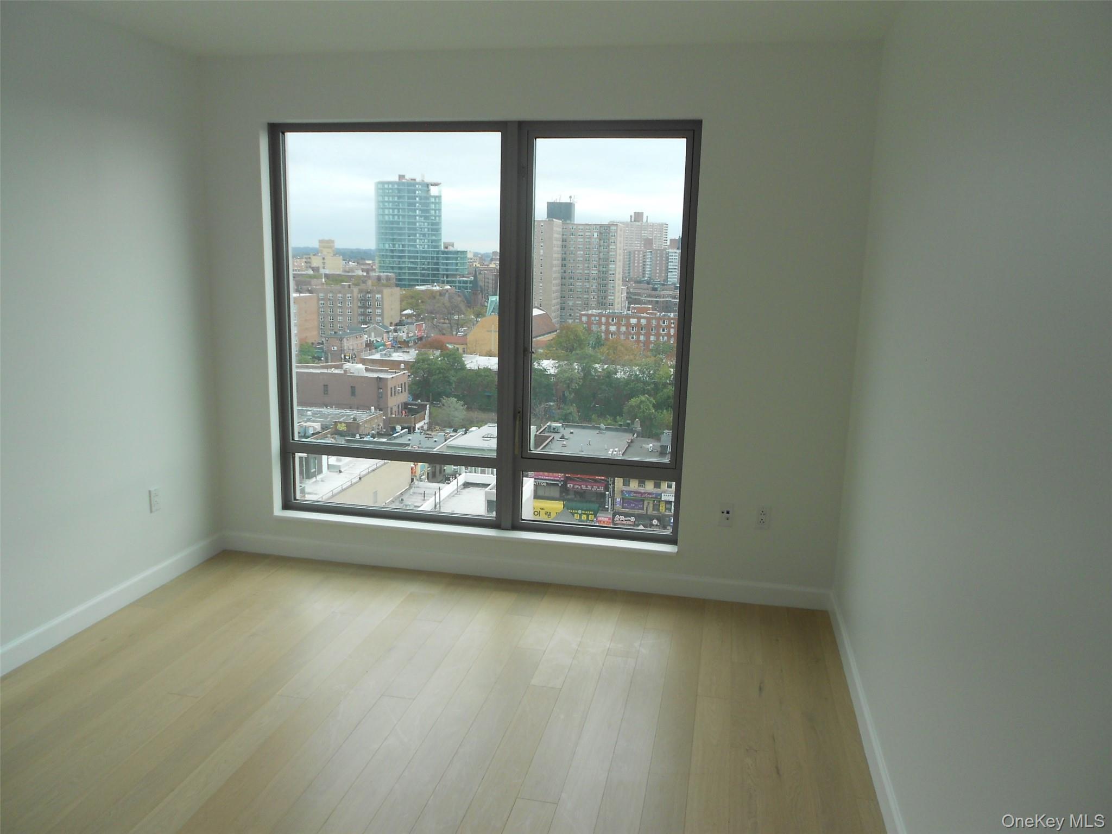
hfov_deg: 67.3
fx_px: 835
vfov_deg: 53.1
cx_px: 556
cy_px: 417
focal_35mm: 26
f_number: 3.2
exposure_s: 1/160
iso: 80
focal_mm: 4.6
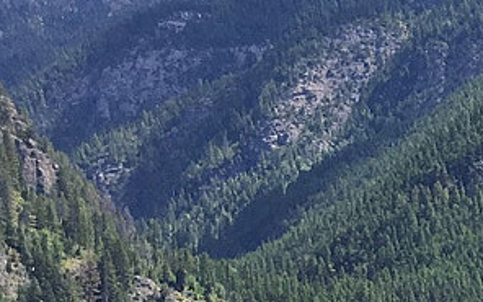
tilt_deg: -0.9
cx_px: 1092
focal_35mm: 166
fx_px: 2185
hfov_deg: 11.0
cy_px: 615
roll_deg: +0.8
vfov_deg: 7.6
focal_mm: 4.15
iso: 25
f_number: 2.2
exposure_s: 1/746
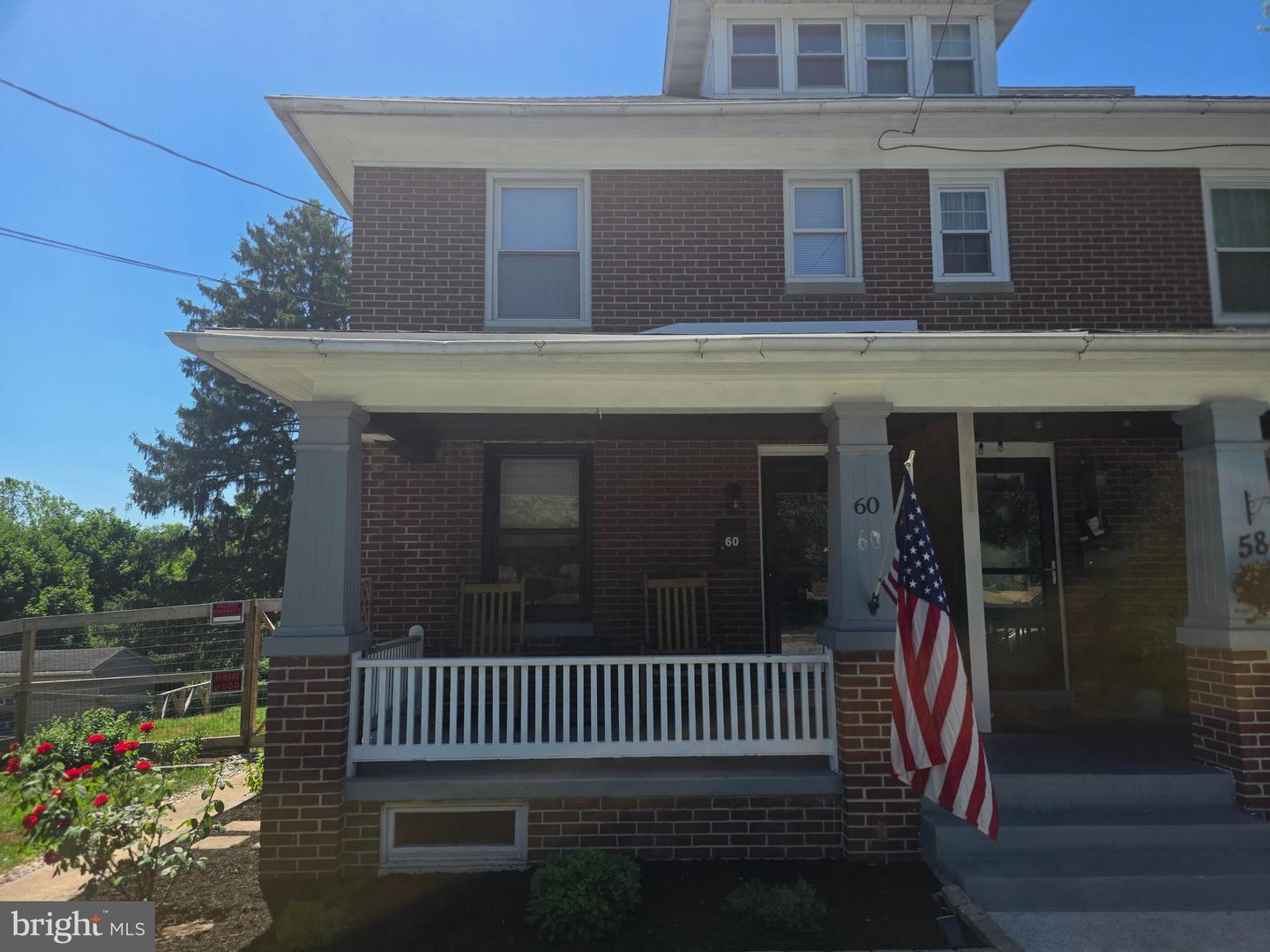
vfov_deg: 58.9
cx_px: 635
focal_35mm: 23
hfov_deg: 73.9
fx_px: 844
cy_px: 476
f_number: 1.7
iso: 80
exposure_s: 1/2745
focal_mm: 6.3
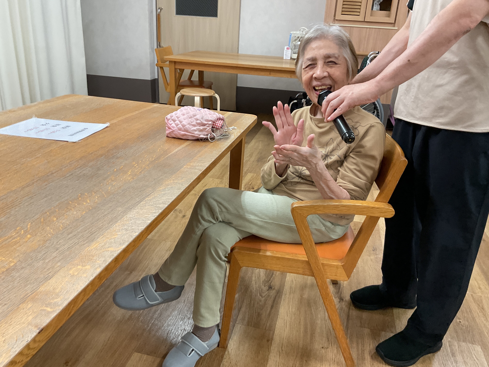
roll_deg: -1.9
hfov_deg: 61.7
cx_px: 244
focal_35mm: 29
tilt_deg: -22.5
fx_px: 410
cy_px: 184
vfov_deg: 48.2
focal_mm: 3
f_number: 1.8
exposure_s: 1/60
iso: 125
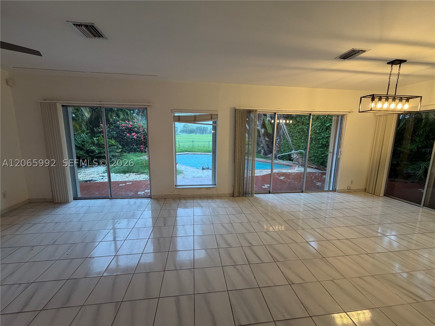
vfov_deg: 85.7
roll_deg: -0.4
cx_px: 218
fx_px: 176
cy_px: 163
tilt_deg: -9.6
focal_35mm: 14
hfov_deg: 102.1
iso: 200
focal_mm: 2.22
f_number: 2.2
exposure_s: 1/120
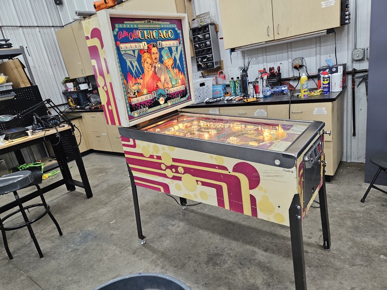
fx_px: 257
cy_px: 145
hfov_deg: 73.9
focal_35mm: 23
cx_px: 194
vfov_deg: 58.9
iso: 200
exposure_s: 1/120
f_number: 1.8
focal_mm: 5.4
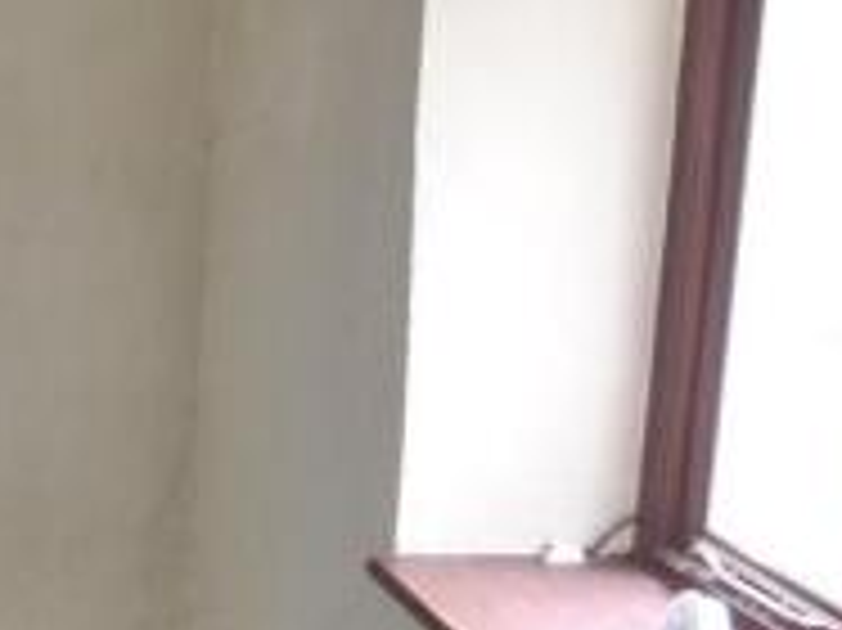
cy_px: 475
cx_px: -110
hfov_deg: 24.1
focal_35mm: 75
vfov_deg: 19.5
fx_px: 1823
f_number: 2.5
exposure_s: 1/5
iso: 400
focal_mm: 4.3
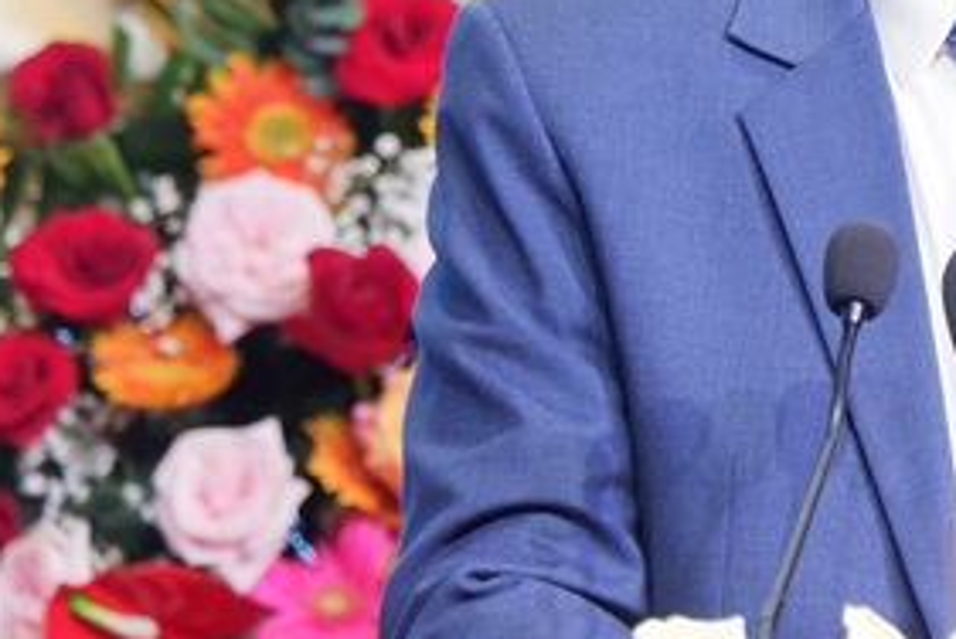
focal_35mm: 820
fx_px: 21798
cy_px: -31
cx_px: 1021
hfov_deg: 2.5
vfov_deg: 1.7
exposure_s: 1/105
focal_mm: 192.9
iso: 3200
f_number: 6.4
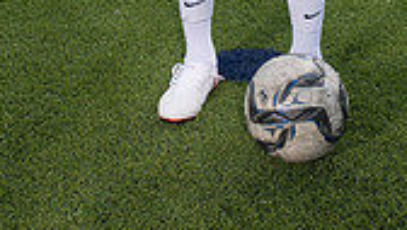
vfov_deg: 10.8
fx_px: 1059
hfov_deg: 21.7
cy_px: -295
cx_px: 245
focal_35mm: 98
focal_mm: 35
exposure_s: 1/320
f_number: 7.1
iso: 125
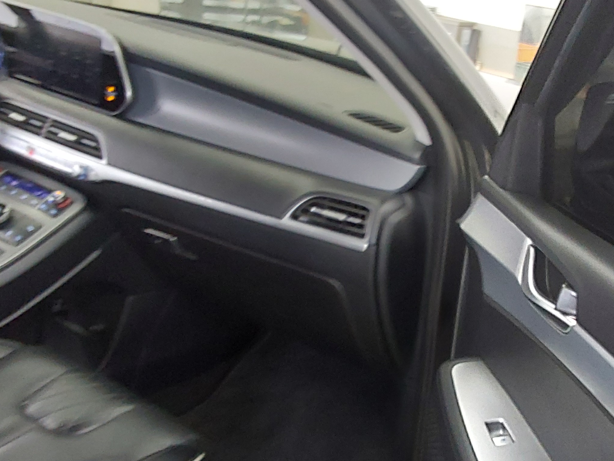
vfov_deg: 32.1
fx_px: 798
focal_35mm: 45
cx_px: 419
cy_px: 284
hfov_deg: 41.4
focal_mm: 2.91
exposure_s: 1/40
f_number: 1.9
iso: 320
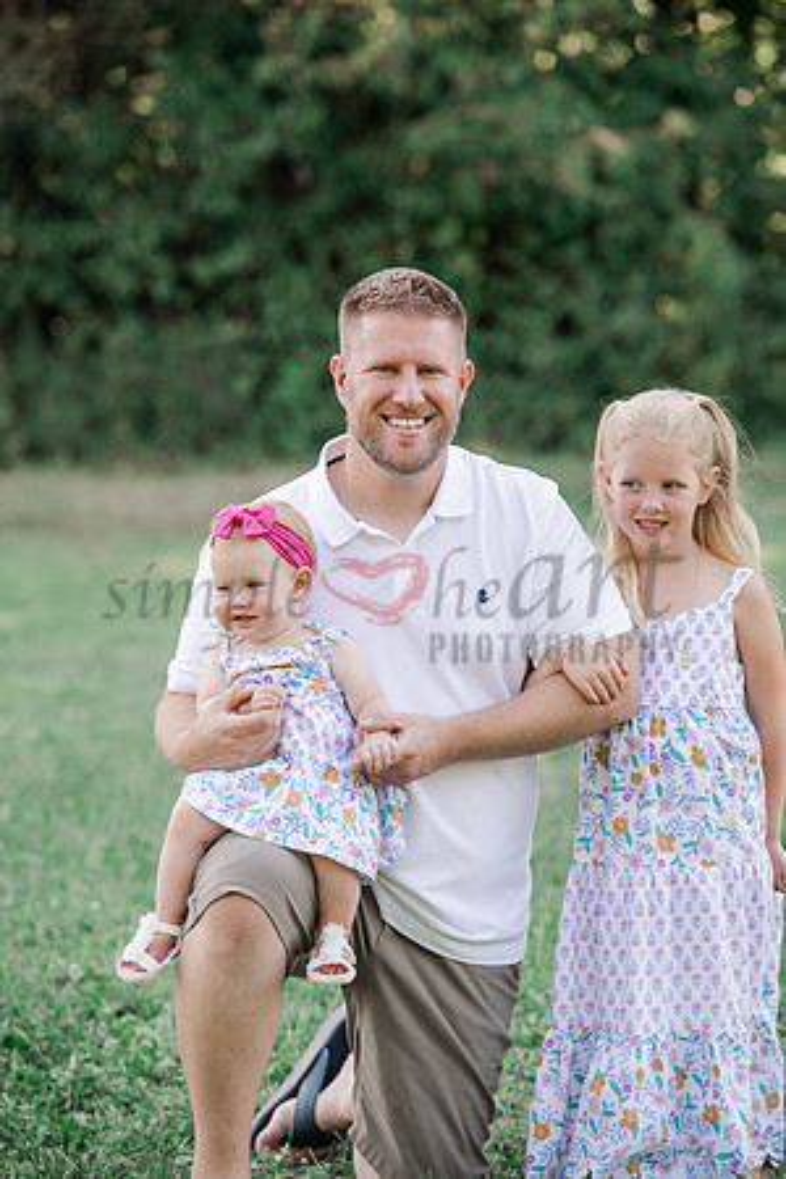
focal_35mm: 165
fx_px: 5403
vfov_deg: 12.5
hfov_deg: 8.3
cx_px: 393
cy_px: 590
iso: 320
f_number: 4.5
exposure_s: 1/200
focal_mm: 165
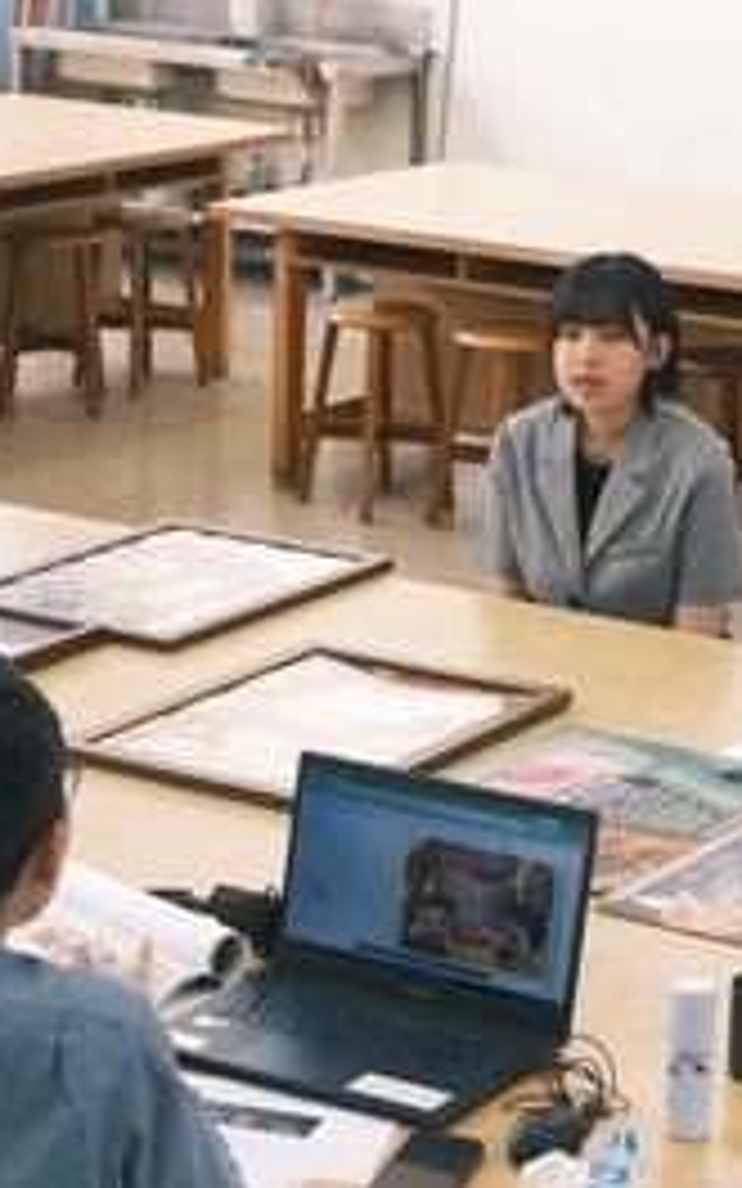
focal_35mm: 108
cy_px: 592
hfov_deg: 12.1
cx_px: 445
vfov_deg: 19.3
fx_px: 3494
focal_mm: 46.6
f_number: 4.7
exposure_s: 1/125
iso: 2000
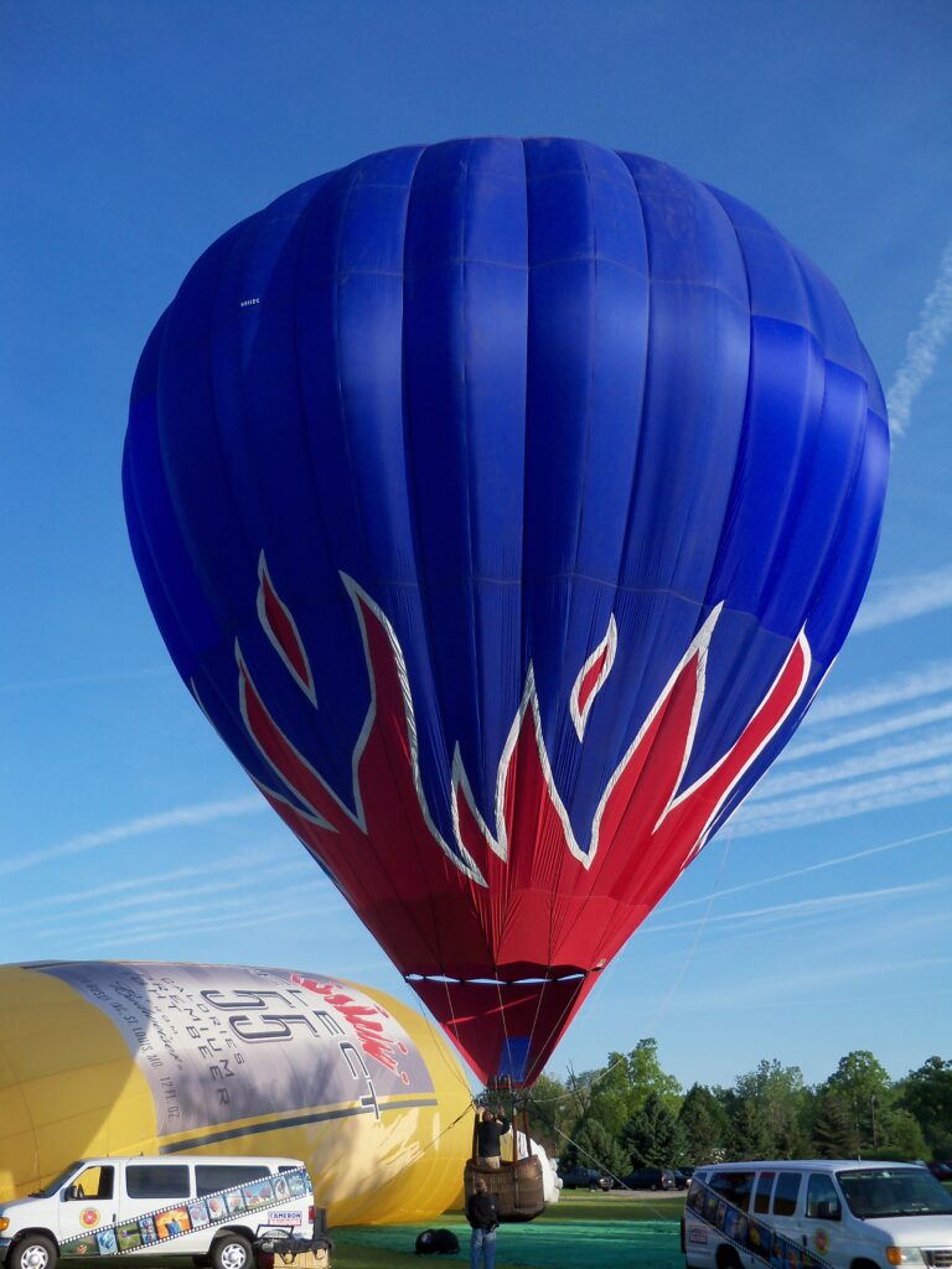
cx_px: 476
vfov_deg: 52.6
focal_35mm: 35
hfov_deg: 40.7
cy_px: 634
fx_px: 1283
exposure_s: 1/400
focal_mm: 6.2
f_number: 3.5
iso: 64
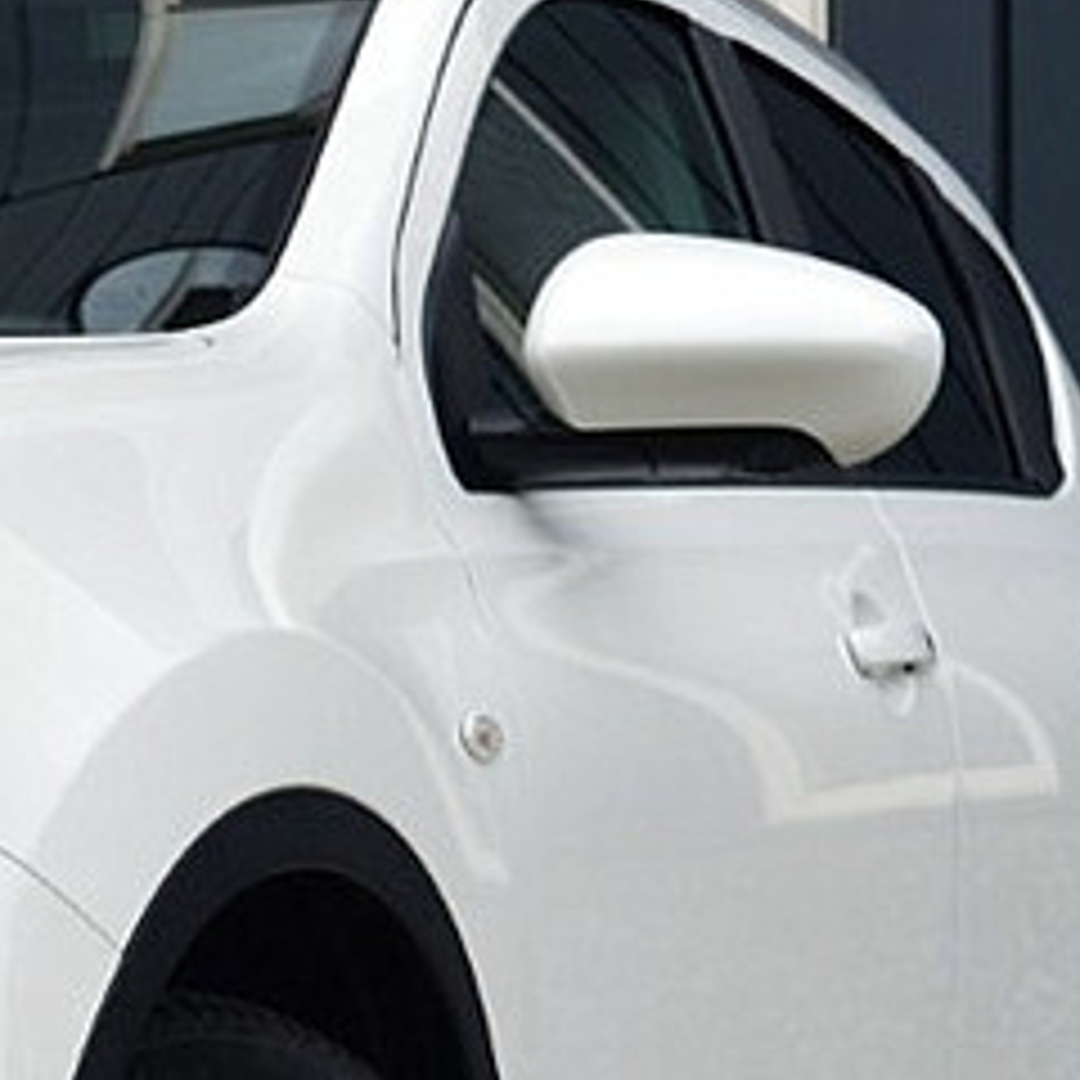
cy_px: 857
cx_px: -729
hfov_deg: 8.6
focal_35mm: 196
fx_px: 6918
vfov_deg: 8.9
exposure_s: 1/80
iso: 400
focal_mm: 36
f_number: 8
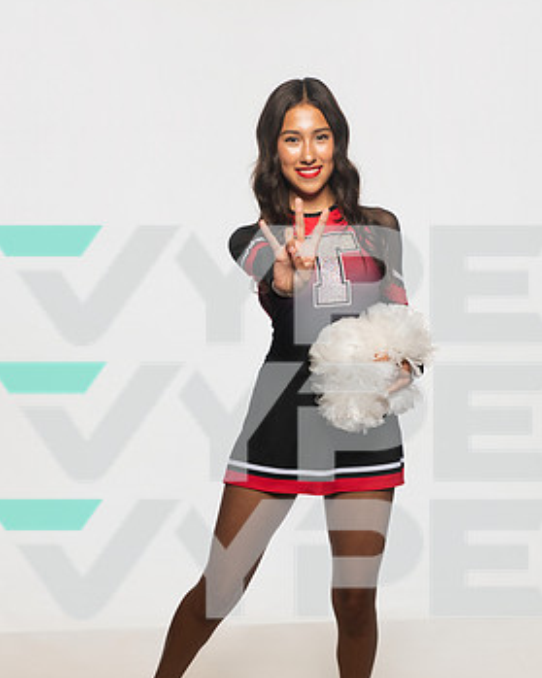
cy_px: 424
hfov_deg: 24.2
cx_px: 276
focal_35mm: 63
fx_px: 1264
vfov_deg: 29.9
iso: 500
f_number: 6.3
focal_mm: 52
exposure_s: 1/200
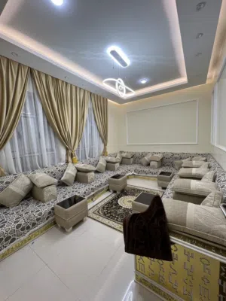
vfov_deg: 106.2
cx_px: 113
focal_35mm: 13
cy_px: 150
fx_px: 113
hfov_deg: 89.9
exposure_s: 1/100
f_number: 1.8
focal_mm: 1.57
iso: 100
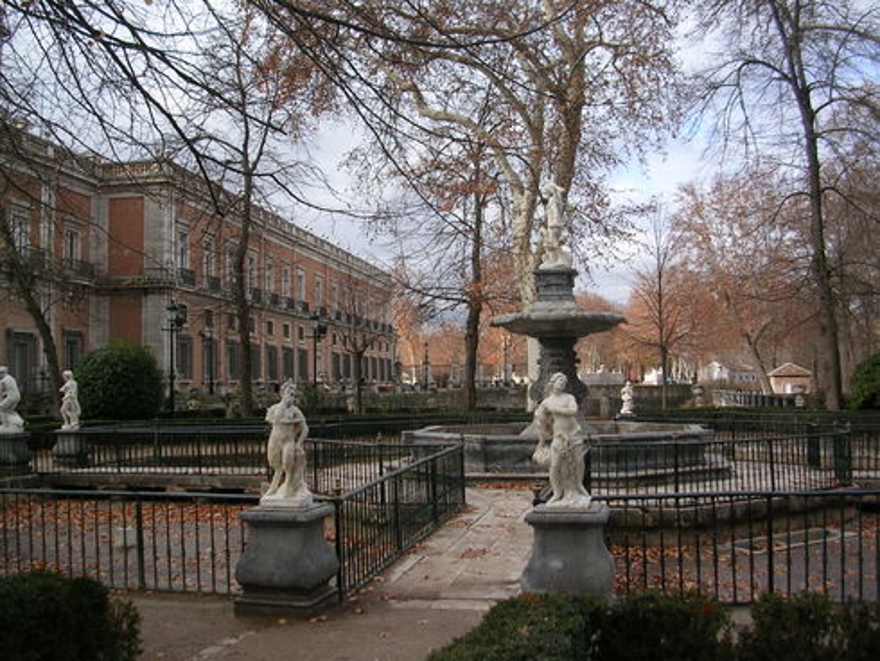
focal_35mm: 38
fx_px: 967
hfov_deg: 49.0
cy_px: 330
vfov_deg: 37.8
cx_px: 440
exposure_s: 1/412
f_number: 2.8
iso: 50
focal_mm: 5.8
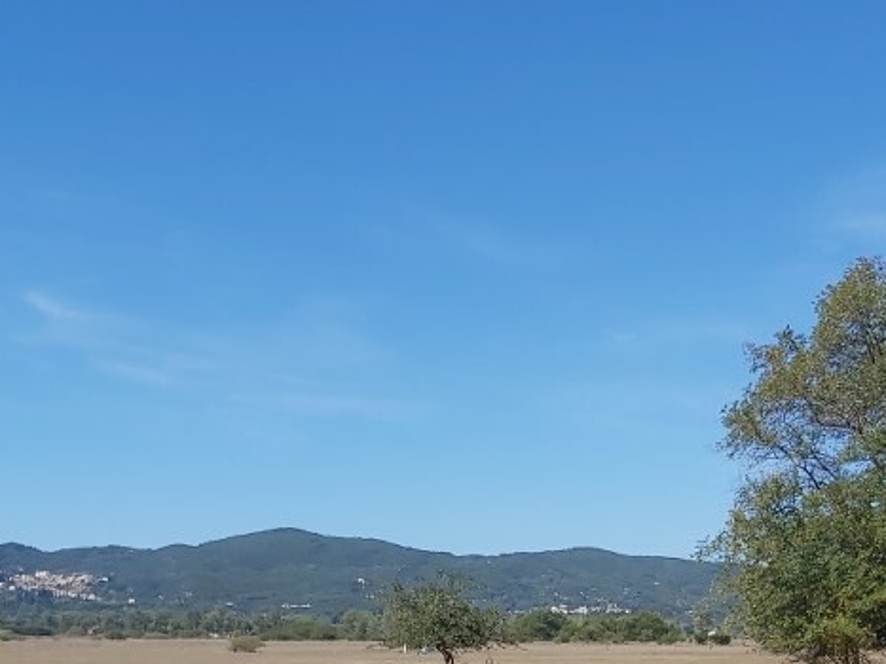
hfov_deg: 33.7
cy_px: 605
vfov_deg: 24.8
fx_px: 1459
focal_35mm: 57
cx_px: 503
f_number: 1.7
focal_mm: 3.92
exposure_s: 1/2672
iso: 64
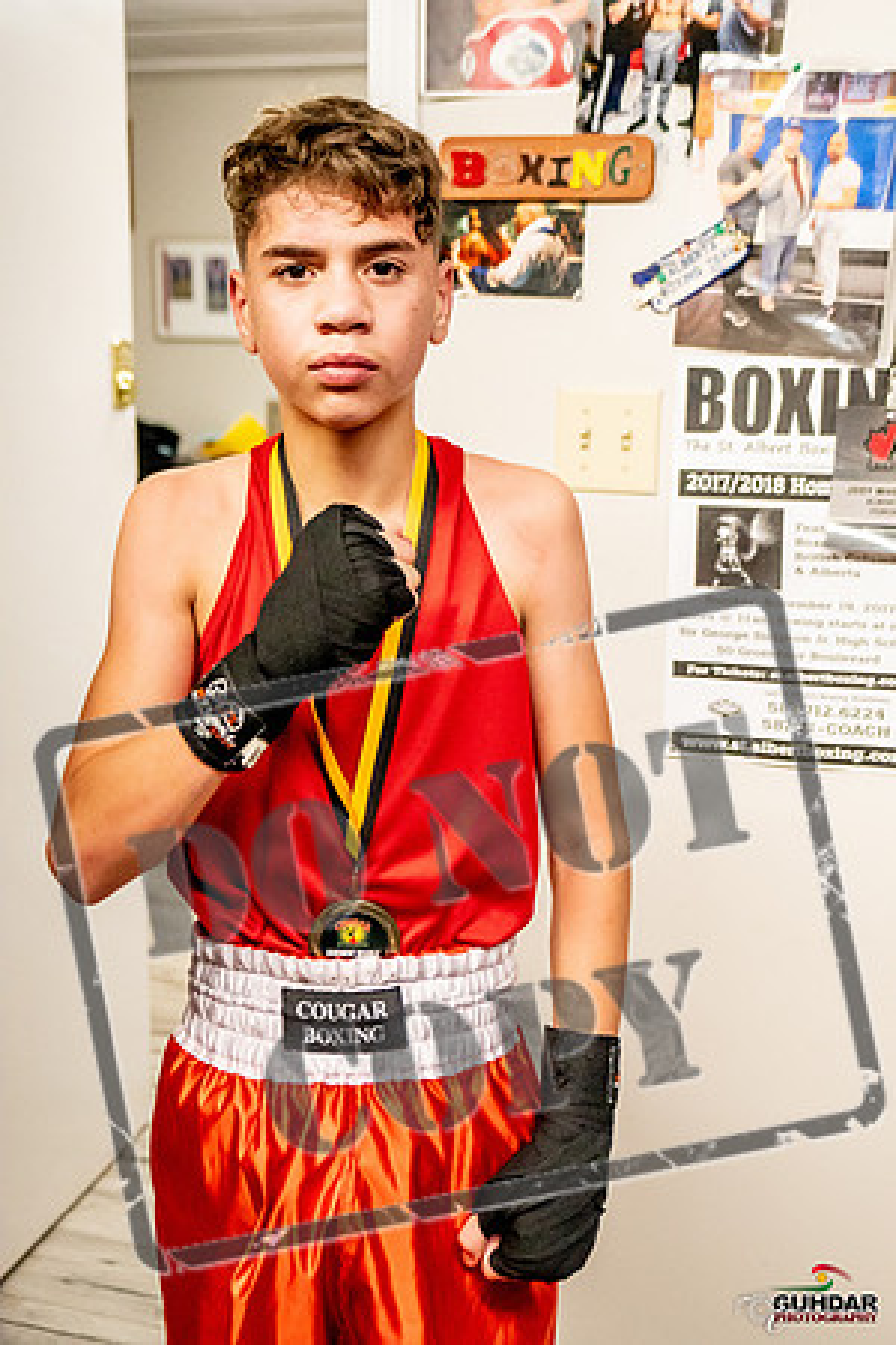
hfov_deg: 29.9
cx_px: 448
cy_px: 672
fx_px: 1680
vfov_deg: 43.6
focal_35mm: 45
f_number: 2.8
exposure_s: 1/800
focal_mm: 30
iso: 5000
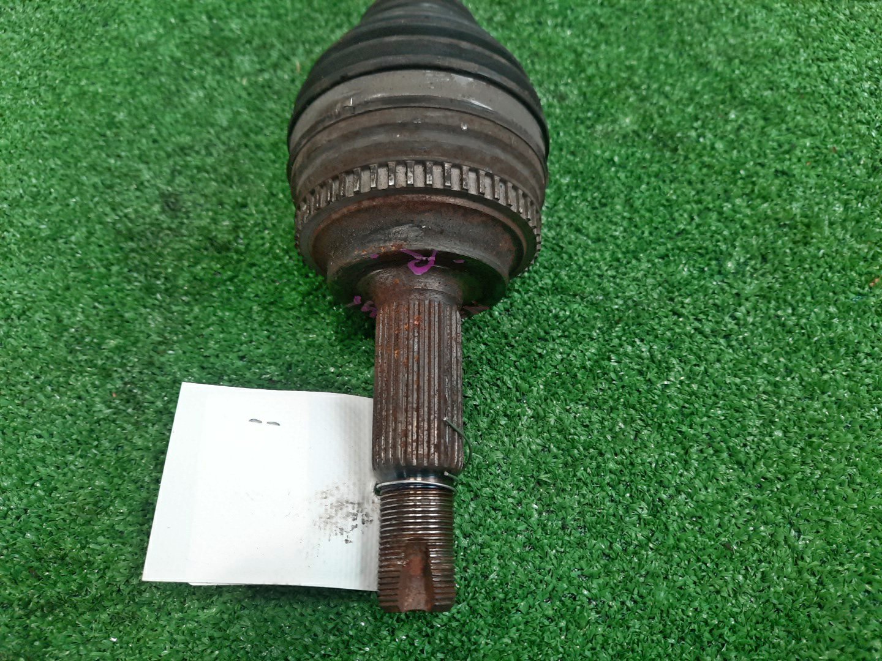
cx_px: 441
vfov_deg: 54.9
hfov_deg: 69.4
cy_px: 330
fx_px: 637
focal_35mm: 25
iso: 302
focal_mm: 4.6
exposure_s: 1/50
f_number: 2
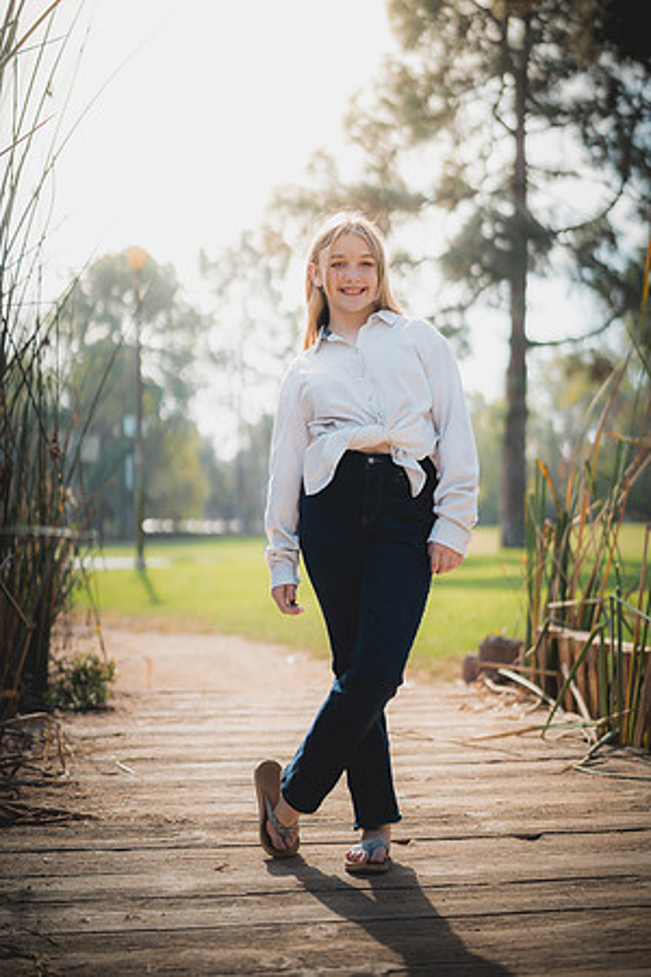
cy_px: 488
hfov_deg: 27.0
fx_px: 1356
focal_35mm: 50
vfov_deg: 39.6
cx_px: 326
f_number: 1.4
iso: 250
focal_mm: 50
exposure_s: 1/4000
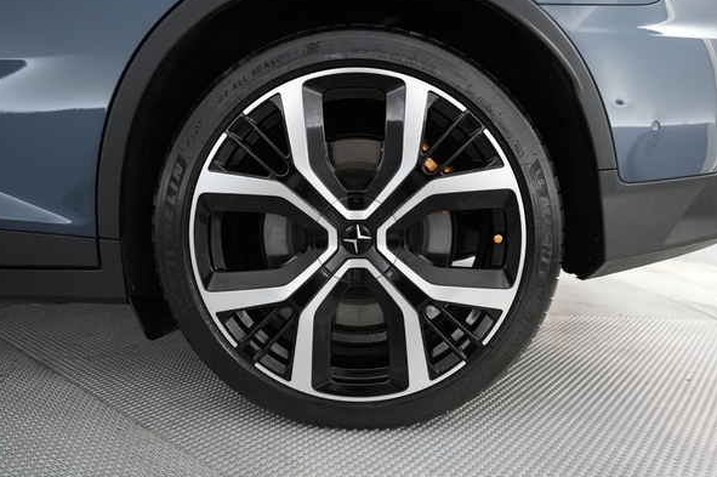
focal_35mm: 26
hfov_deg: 69.4
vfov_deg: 49.5
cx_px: 355
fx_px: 517
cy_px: 240
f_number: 2.8
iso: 3200
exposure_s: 1/160
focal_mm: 24
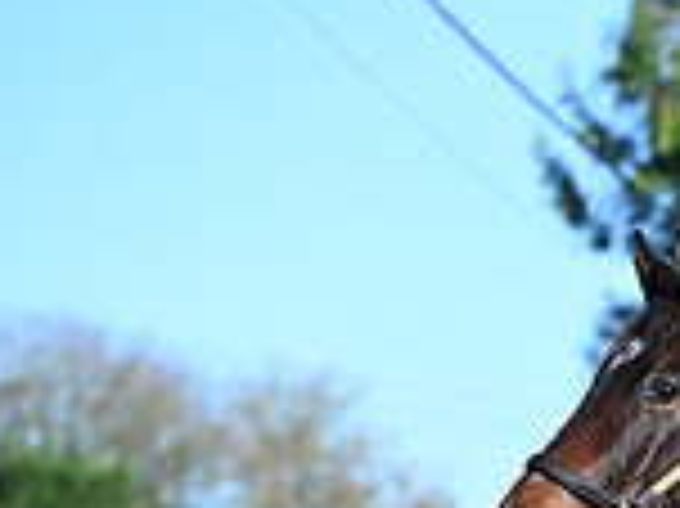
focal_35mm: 461
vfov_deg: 3.2
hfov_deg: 4.3
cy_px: 847
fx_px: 9049
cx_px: 1292
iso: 320
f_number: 4.5
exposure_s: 1/1250
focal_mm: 125
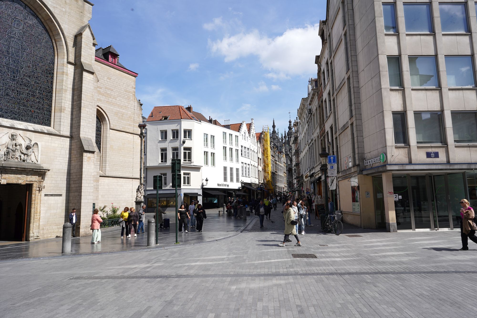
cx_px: 238
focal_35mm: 24
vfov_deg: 53.1
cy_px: 159
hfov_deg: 73.7
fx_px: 318
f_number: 16
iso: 100
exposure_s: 1/100
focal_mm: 24
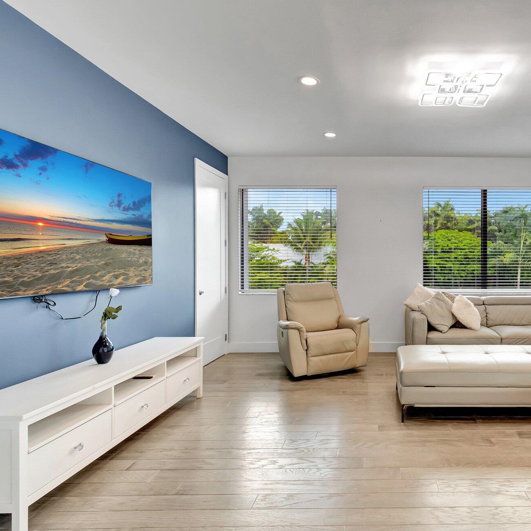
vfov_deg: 74.8
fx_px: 347
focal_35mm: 20
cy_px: 266
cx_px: 385
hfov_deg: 70.8
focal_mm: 10
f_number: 8
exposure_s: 1/60
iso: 1100
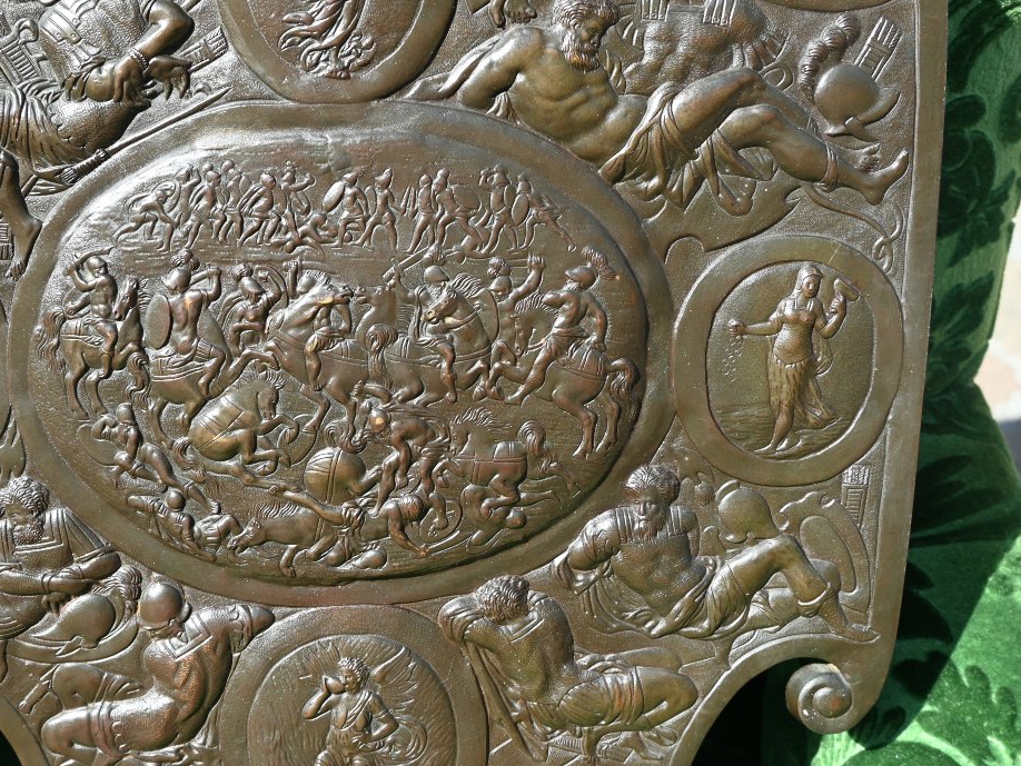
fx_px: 1446
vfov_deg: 29.7
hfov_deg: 38.6
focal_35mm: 49
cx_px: 377
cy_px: 374
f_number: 5.6
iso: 160
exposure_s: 1/250
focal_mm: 26
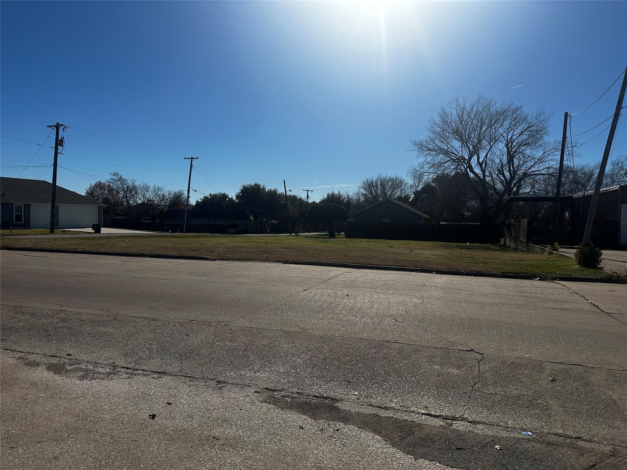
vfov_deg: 56.8
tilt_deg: -2.8
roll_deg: -0.9
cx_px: 314
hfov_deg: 71.6
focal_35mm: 24
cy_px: 235
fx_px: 435
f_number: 1.78
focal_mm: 6.86
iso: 80
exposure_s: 1/12048
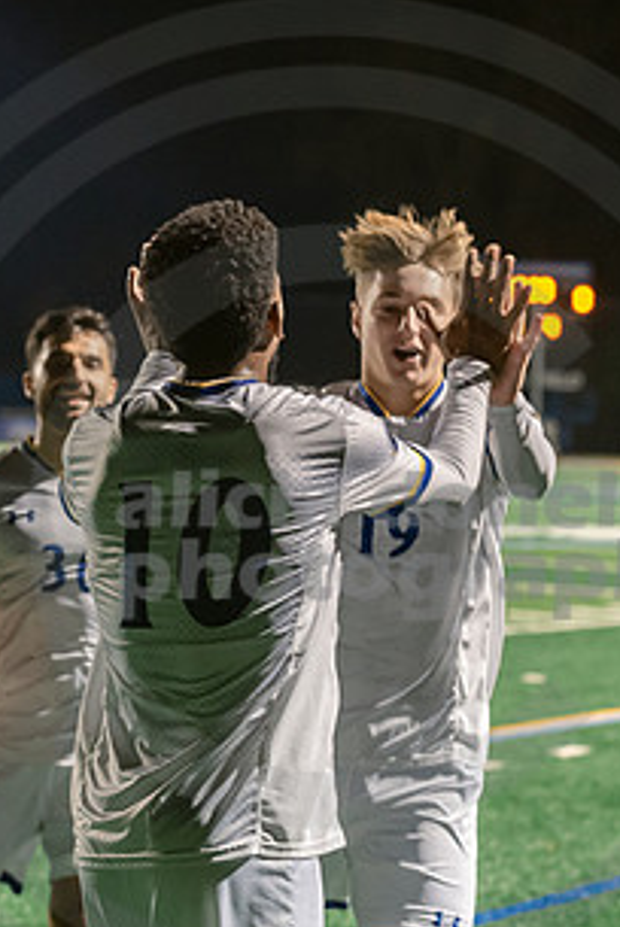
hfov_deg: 10.3
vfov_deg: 15.4
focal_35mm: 133
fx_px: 3428
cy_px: 533
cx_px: 328
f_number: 3.2
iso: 2500
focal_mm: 70
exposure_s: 1/250
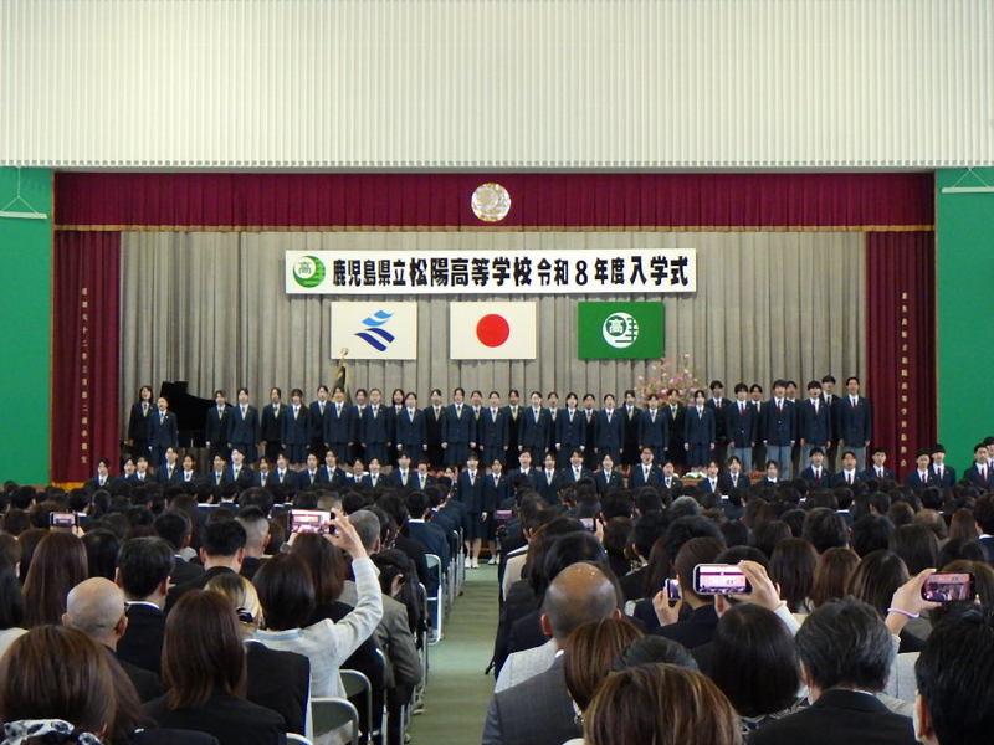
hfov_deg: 31.2
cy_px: 372
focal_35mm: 62
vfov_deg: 23.7
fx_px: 1780
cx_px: 497
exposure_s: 1/60
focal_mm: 11.1
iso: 1000
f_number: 4.6
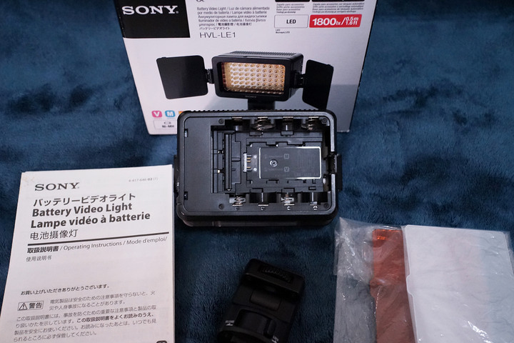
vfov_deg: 37.9
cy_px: 172
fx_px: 500
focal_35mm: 35
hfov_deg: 54.4
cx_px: 257
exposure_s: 1/60
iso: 6400
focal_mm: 35
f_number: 5.6
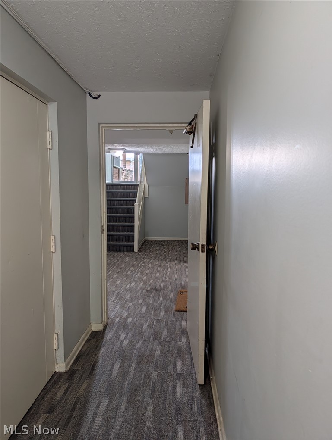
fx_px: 306
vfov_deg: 71.5
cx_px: 166
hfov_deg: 56.9
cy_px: 220
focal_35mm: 24
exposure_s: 1/120
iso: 20
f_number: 1.68
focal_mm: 6.9
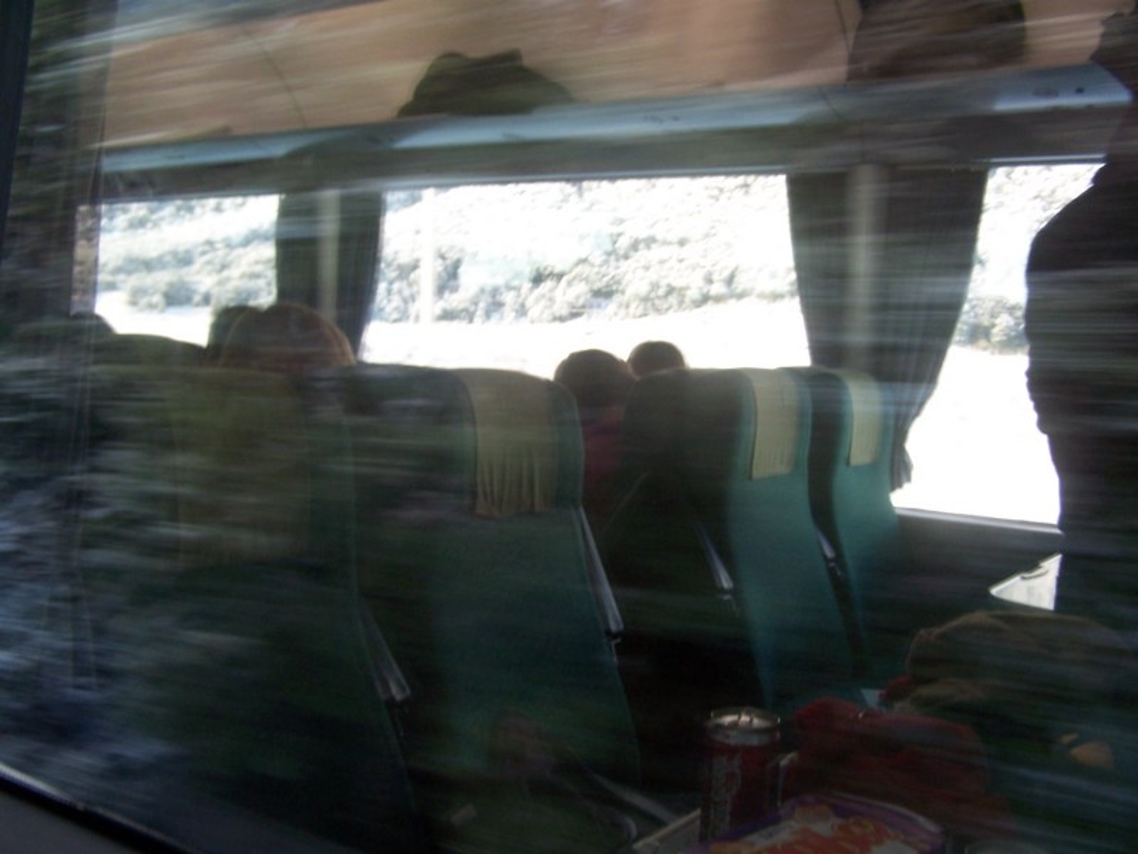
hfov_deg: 49.0
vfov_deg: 37.7
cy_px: 427
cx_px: 569
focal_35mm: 38
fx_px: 1249
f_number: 2.8
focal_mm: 6.3
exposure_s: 1/30
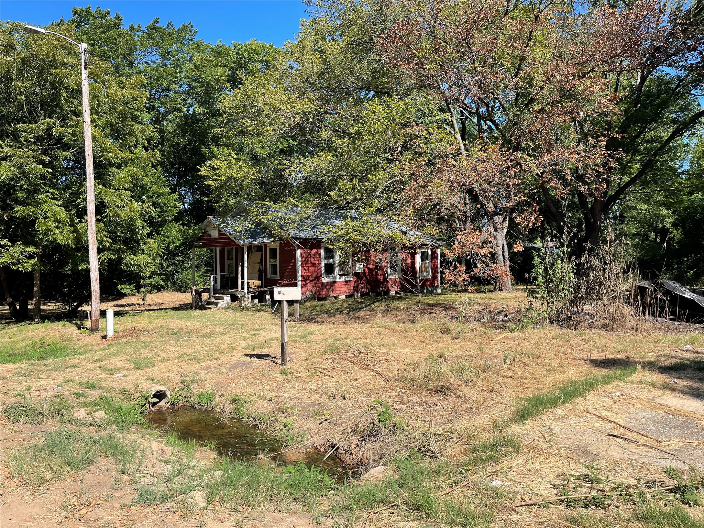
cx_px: 352
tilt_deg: -1.0
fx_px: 508
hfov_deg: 69.4
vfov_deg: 54.9
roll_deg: +1.0
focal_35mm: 25
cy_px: 264
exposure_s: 1/2203
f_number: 1.6
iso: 32
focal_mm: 5.1
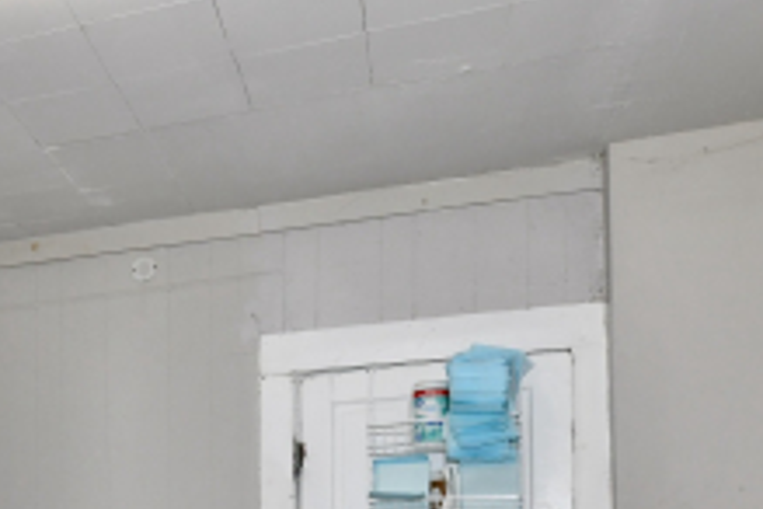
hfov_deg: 35.5
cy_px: 614
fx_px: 1017
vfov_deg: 25.2
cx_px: -66
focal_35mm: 48
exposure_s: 1/60
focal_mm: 14
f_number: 6.3
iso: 640
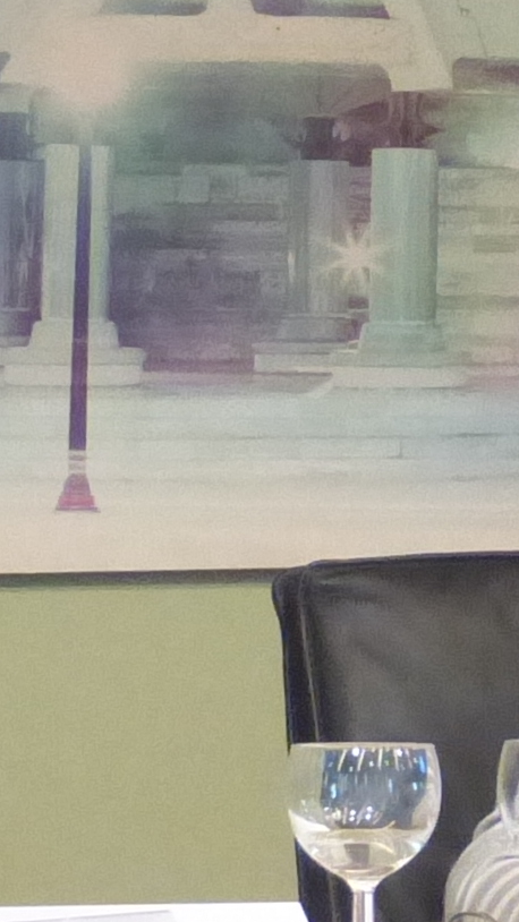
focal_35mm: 557
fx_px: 13624
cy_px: 262
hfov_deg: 2.2
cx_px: 517
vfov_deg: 3.9
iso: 800
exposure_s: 1/50
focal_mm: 18.7
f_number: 2.8
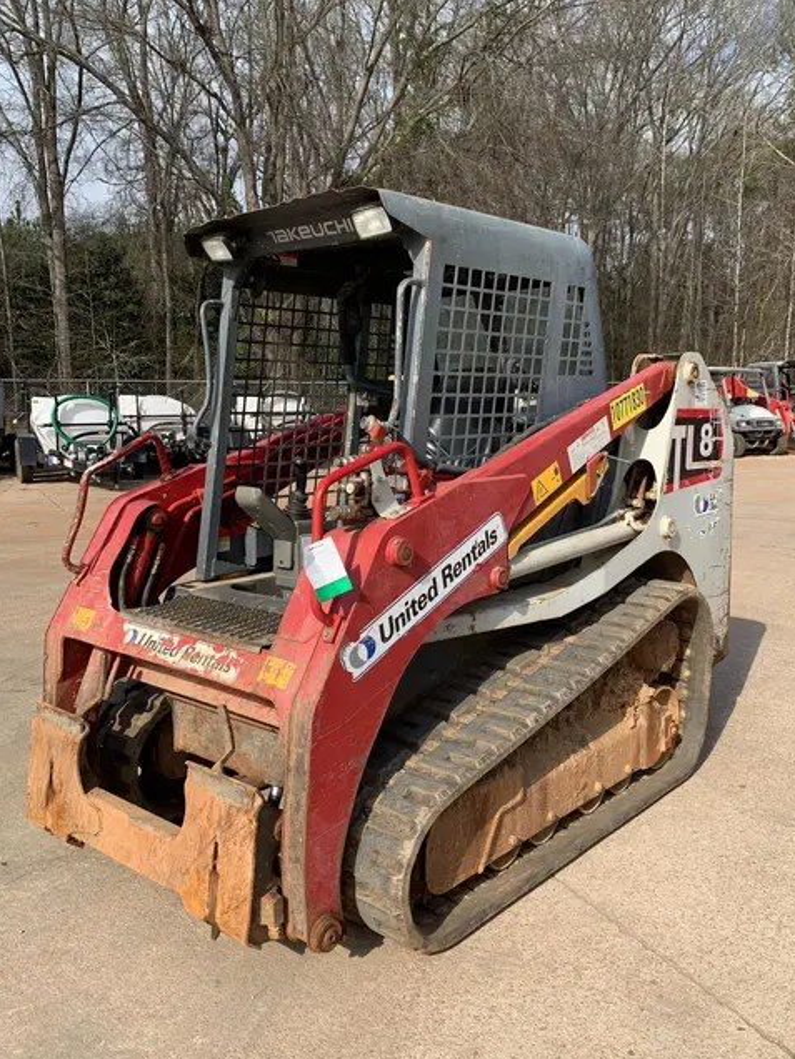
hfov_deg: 46.8
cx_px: 428
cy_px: 531
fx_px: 918
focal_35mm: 30
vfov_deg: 59.9
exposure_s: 1/1812
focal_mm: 4.25
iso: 25
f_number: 1.8
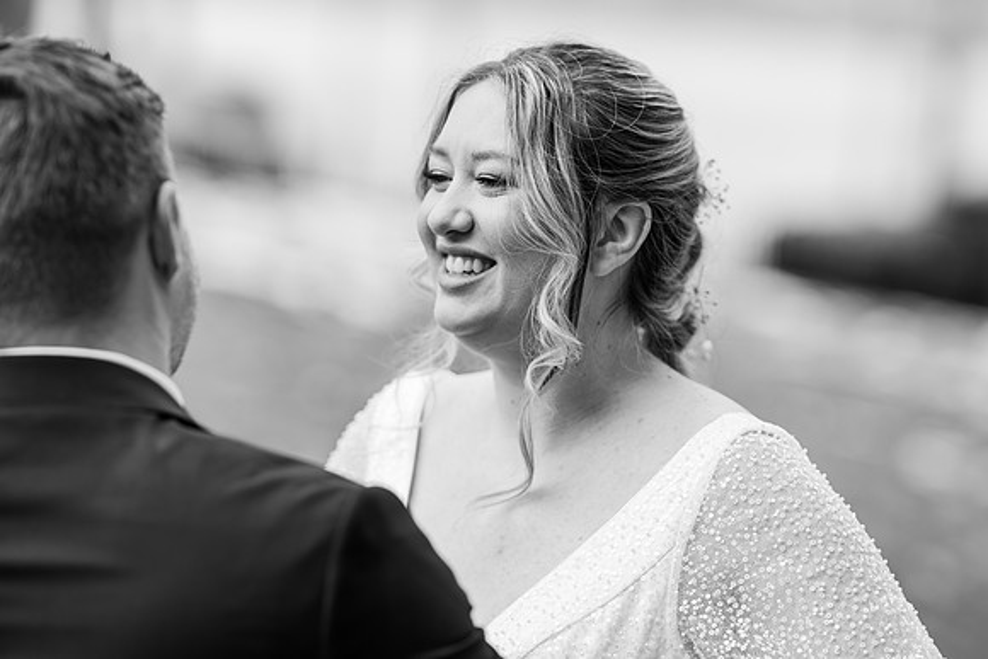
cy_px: 330
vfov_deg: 10.2
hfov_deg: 15.2
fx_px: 3706
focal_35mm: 135
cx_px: 494
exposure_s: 1/800
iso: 100
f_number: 2.2
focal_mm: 135
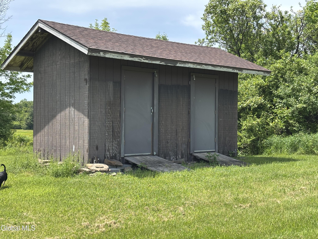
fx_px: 478
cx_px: 159
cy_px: 120
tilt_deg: +0.1
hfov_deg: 36.8
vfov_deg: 28.0
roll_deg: +0.2
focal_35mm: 52
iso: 32
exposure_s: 1/1103
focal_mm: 5.96
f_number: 1.6
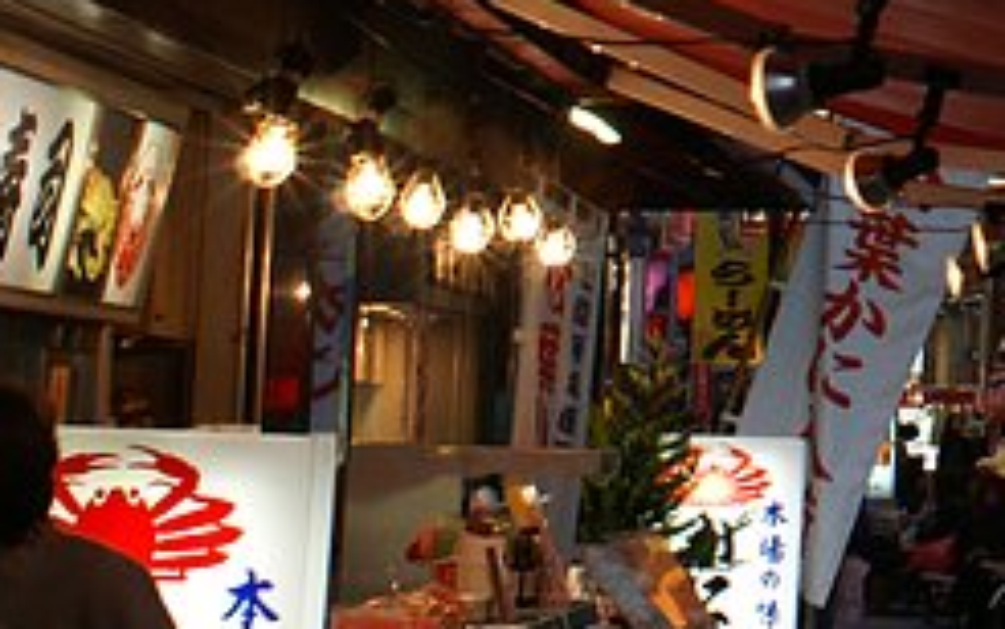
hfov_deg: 10.9
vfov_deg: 7.2
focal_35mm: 178
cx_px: 1887
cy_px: -517
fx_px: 4878
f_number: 4.5
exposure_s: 1/100
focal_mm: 28
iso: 400
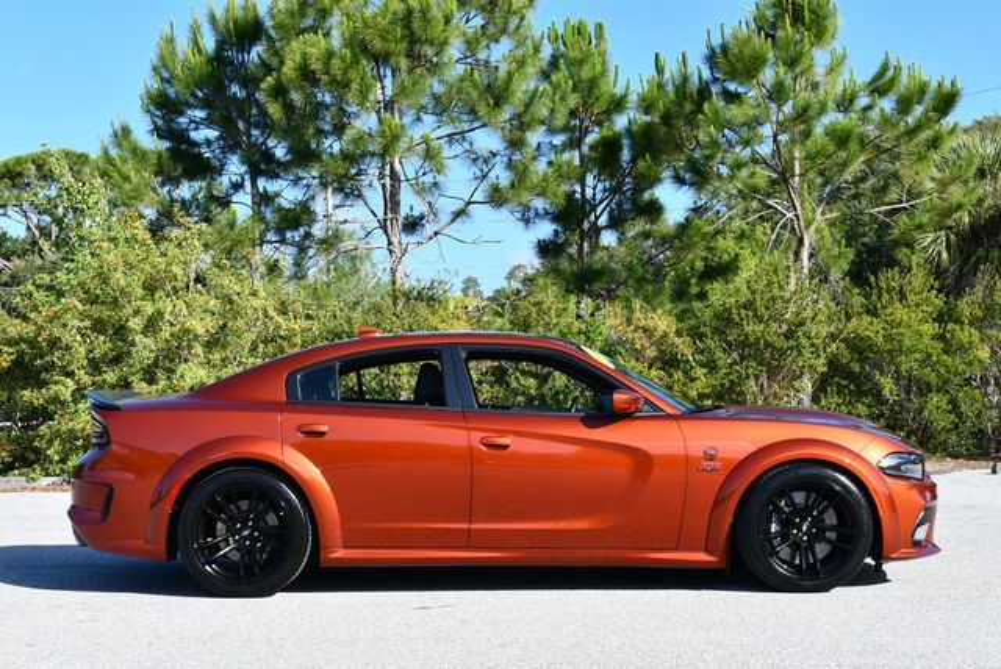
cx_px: 500
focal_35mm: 56
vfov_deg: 24.2
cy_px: 334
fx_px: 1558
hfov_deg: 35.6
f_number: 8
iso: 180
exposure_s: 1/250
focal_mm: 28
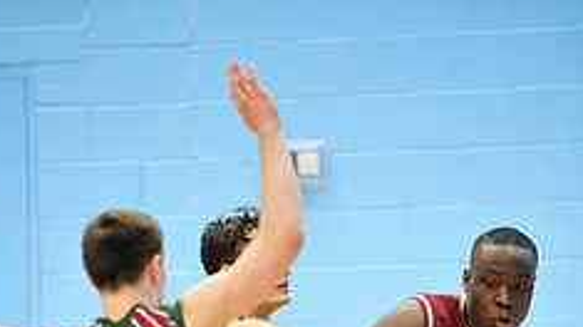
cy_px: 515
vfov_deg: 4.3
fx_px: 4342
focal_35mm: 281
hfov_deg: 7.7
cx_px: 252
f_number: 2.8
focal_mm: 140
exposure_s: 1/400
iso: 8000
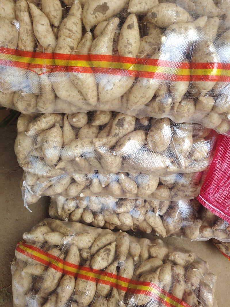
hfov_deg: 56.8
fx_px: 213
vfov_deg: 71.6
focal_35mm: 24
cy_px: 154
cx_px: 115
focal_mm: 5.25
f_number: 1.75
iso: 356
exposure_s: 1/900
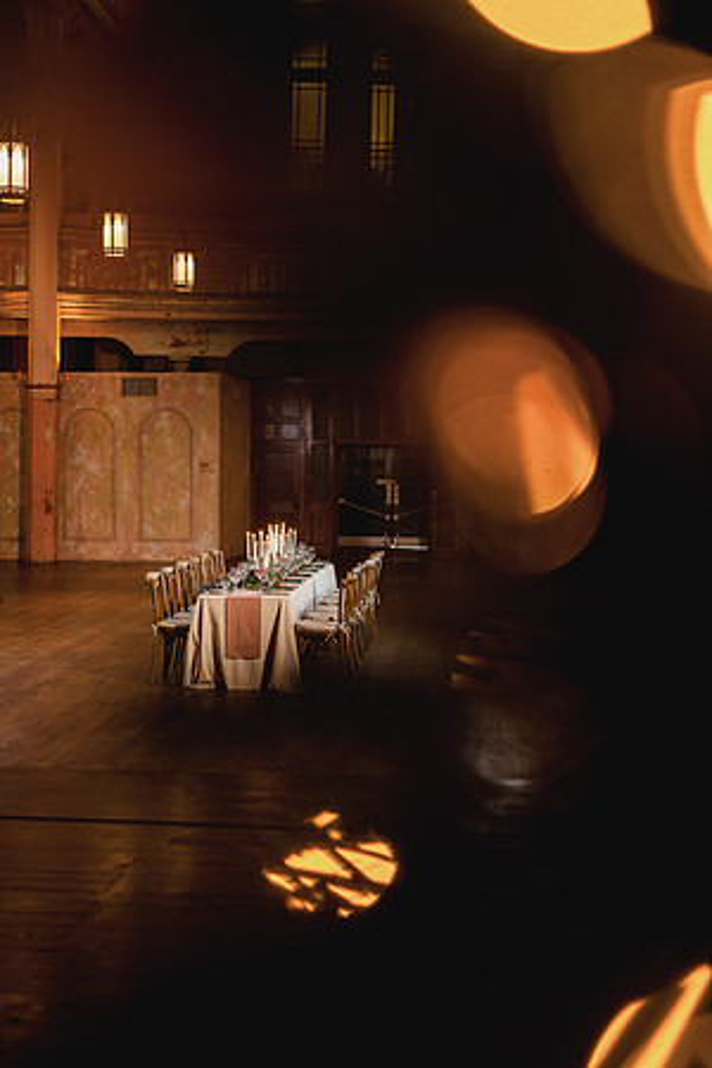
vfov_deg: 39.6
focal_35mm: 50
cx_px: 356
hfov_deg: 27.0
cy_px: 534
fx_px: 1483
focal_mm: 50
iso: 400
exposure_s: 1/125
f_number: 1.8
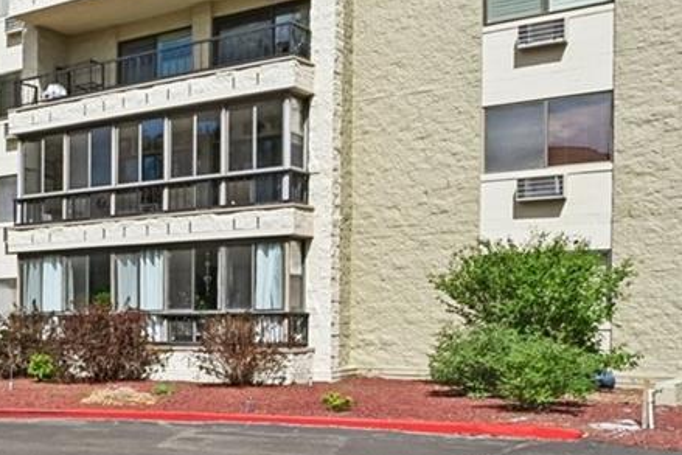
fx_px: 966
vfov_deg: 26.0
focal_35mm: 51
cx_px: -208
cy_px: 89
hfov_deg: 30.5
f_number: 10
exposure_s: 1/1000
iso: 400
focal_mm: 14
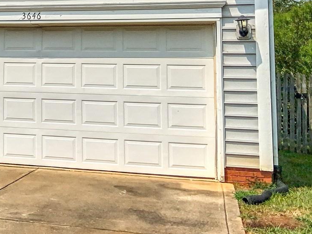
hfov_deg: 21.7
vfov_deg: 17.8
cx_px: -94
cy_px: 7
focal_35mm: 81
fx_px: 730
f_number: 1.8
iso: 25
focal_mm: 3
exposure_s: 1/41667
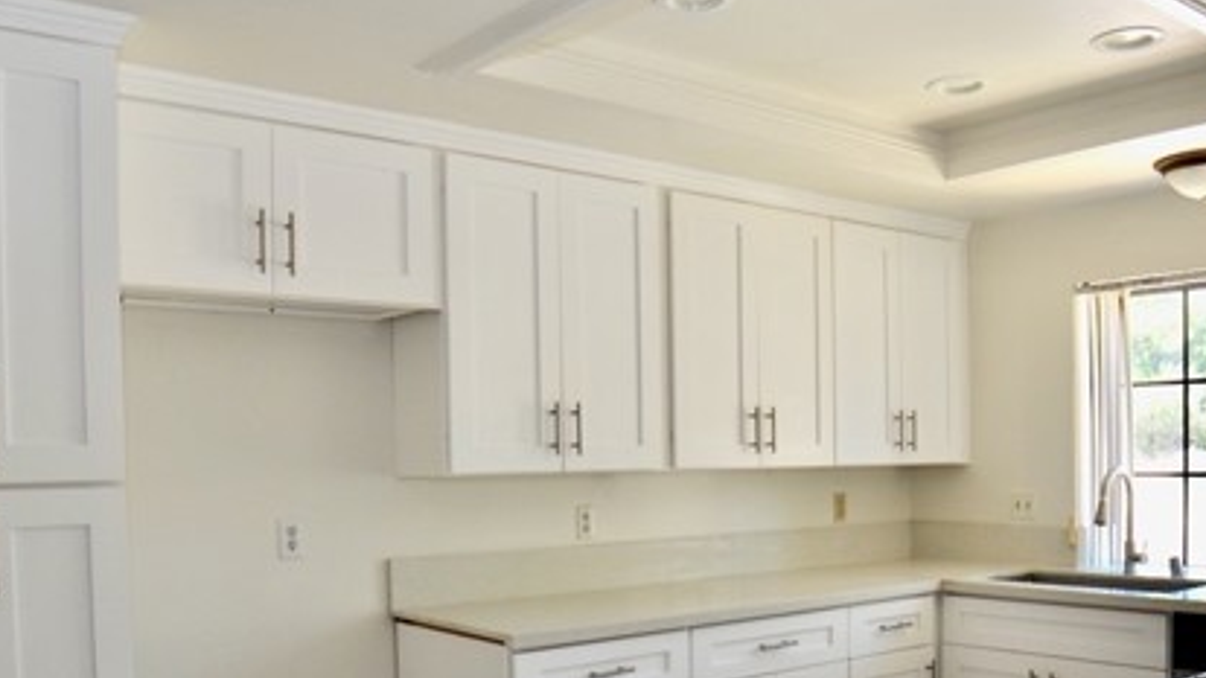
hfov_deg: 58.0
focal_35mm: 34
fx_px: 1087
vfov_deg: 33.9
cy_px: 517
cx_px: 638
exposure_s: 1/100
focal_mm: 14
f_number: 5
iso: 400
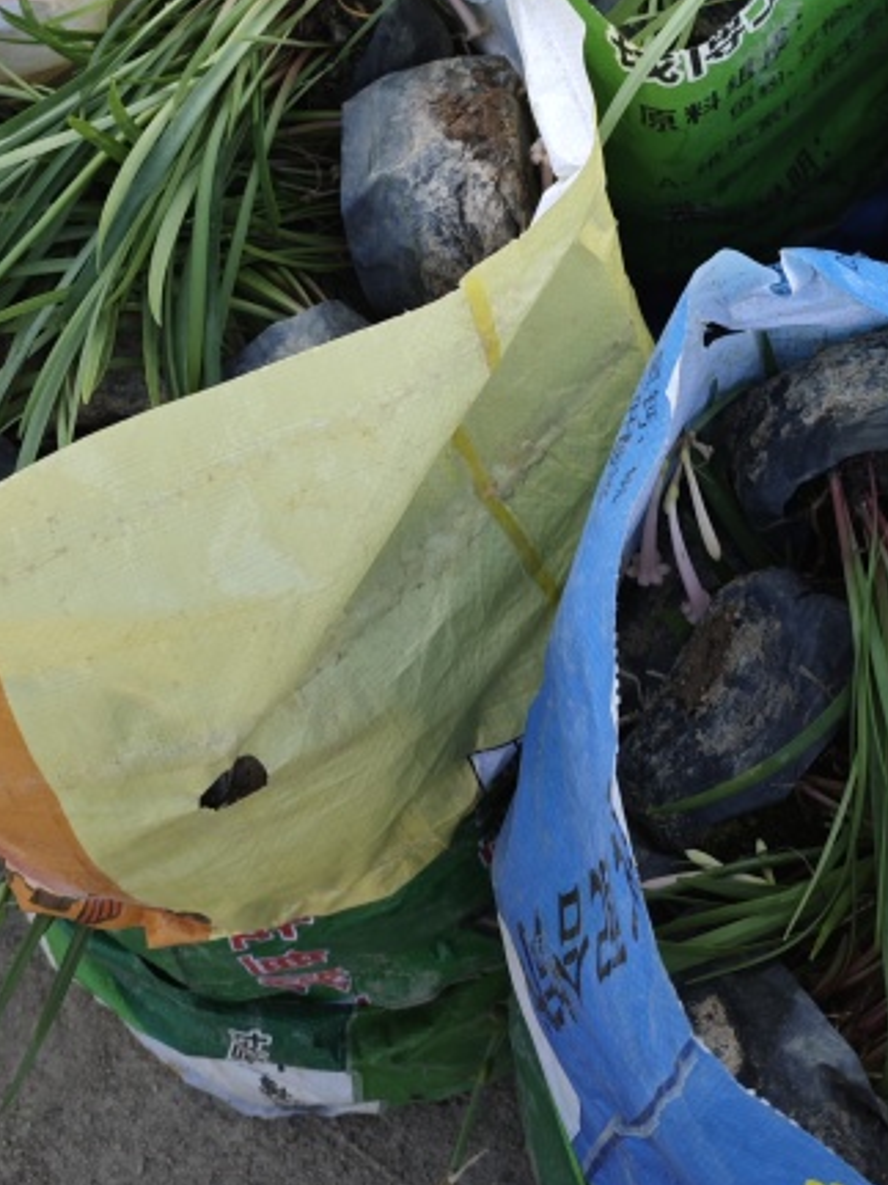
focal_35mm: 57
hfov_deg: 25.6
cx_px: 561
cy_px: -155
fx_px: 1951
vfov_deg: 29.9
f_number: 1.6
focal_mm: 6.55
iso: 50
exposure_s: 1/310
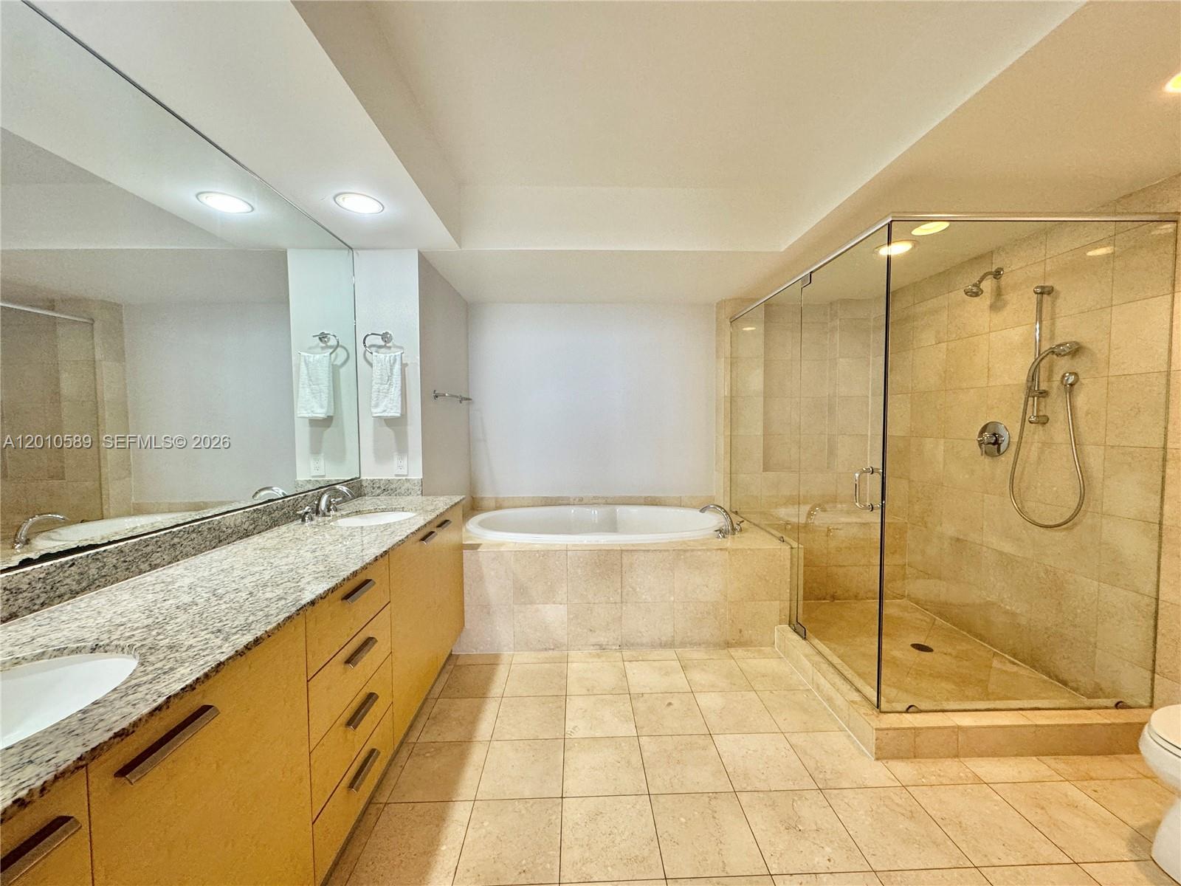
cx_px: 590
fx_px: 478
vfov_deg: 85.7
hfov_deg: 102.1
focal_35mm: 14
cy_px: 443
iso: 200
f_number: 2.2
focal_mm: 2.22
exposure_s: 1/120
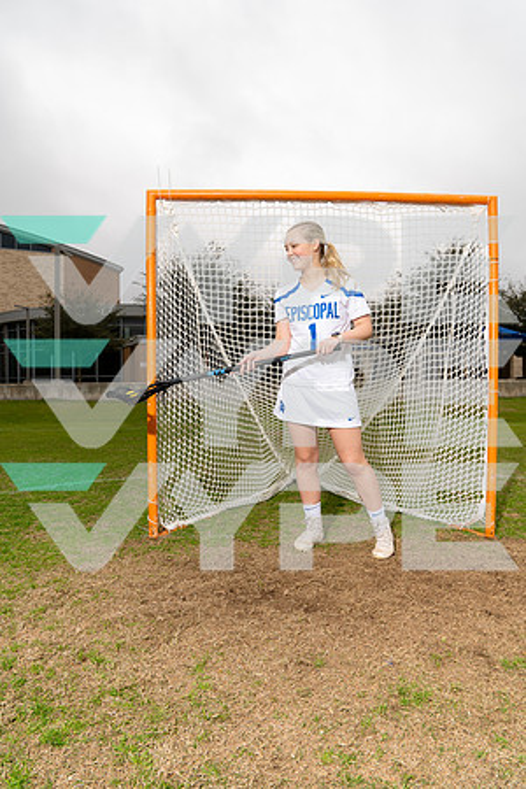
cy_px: 394
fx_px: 548
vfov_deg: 71.5
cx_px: 263
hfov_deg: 51.3
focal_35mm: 25
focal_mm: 25
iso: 200
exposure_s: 1/250
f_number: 6.3
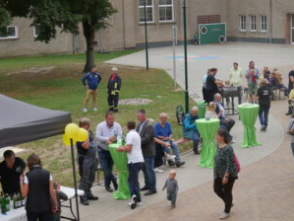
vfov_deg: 19.6
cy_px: 101
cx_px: 155
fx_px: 637
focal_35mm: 75
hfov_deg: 26.0
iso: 200
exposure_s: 1/160
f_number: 6.3
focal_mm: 28
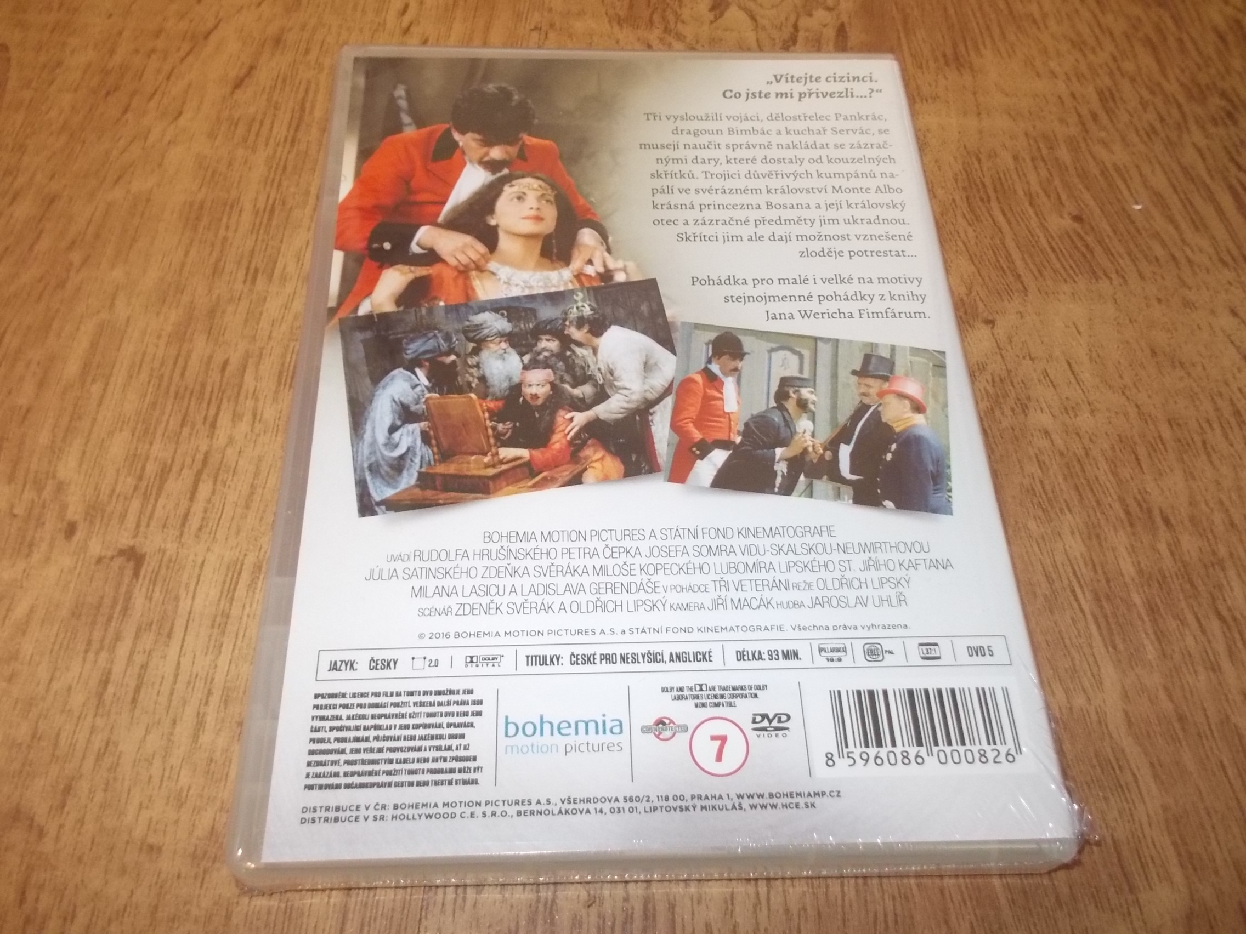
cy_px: 467
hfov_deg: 61.7
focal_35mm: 29
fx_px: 1044
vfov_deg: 48.2
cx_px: 623
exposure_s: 1/30
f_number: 3.3
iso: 320
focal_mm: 4.1
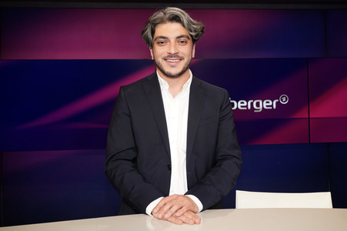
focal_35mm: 31
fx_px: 299
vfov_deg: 42.3
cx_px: 174
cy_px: 116
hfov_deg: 60.3
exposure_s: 1/125
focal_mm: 31
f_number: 5.6
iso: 2000
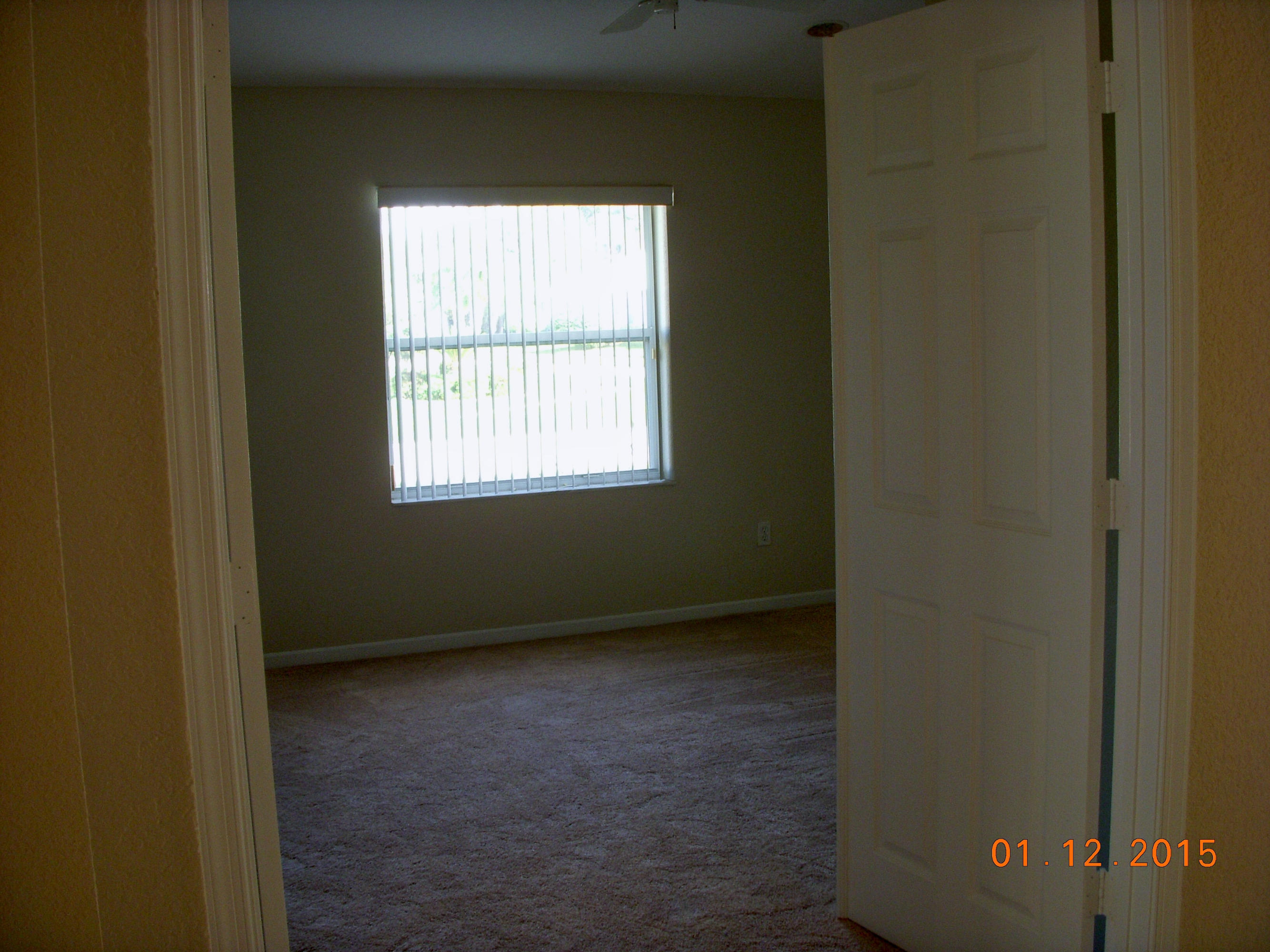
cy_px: 476
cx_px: 635
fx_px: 1394
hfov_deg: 49.0
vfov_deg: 37.7
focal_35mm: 38
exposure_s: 1/30
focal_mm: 6.3
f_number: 3.3
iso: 100
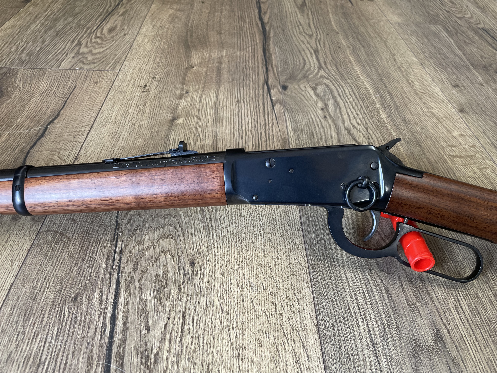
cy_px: 186
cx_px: 248
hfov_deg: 67.3
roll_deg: -4.4
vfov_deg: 53.1
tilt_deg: -43.6
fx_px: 373
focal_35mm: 26
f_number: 1.6
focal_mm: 4.2
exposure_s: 1/50
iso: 80
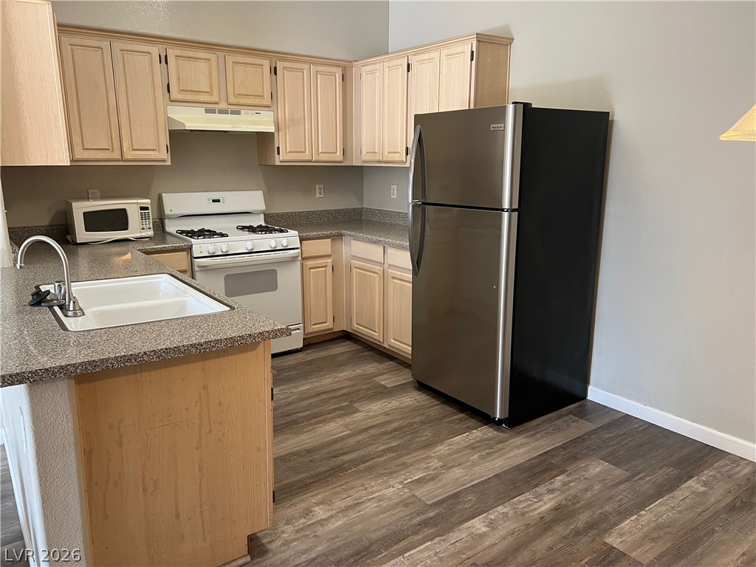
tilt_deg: -12.7
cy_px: 284
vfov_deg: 53.1
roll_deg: -0.4
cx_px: 378
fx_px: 568
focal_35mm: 26
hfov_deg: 67.3
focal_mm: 5.7
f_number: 1.5
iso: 100
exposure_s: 1/60
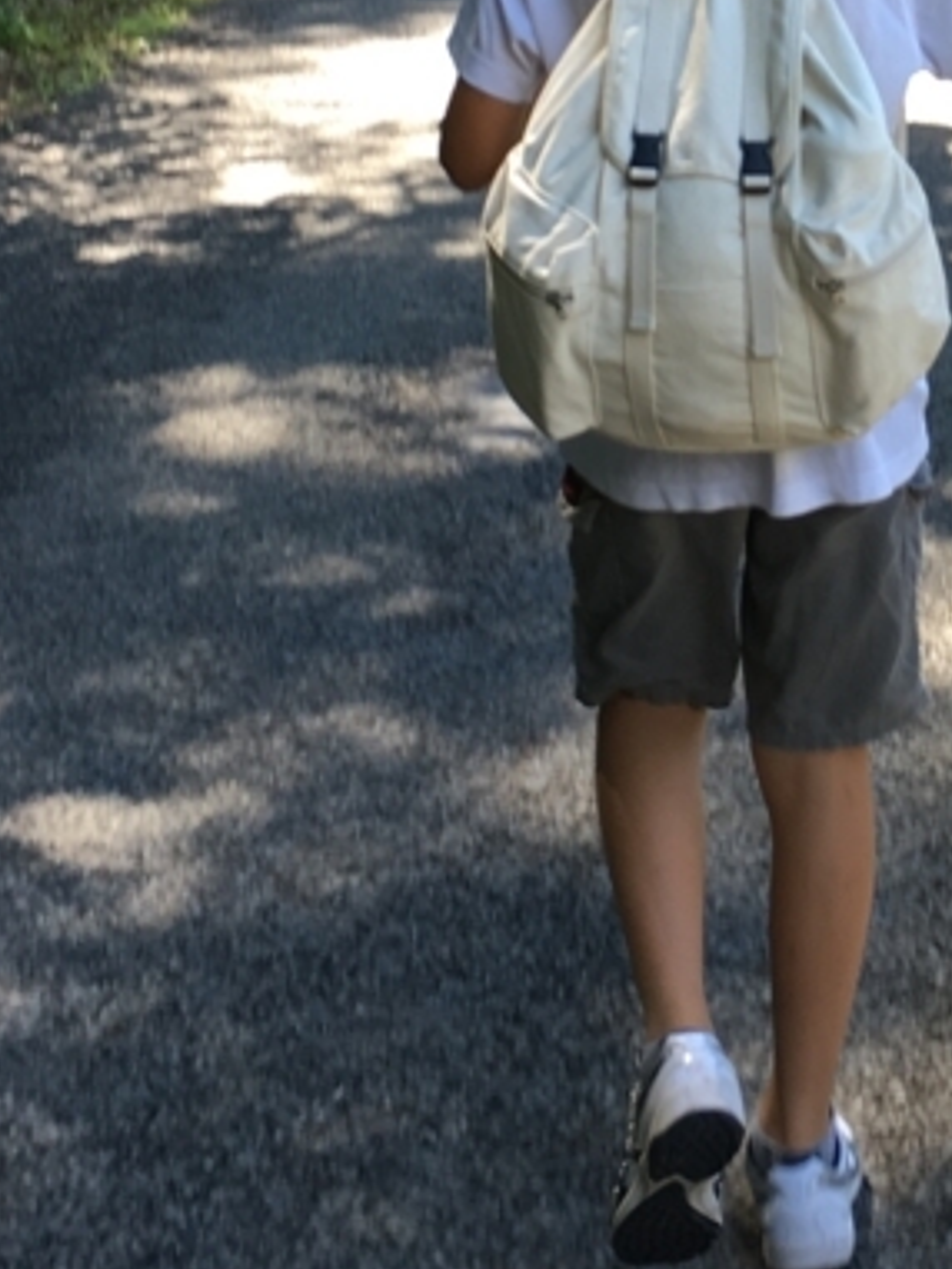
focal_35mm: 78
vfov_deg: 24.1
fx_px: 2859
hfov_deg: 18.5
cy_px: 67
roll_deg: -0.3
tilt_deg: -15.5
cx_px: 905
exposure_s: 1/120
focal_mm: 4.15
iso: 25
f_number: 2.2
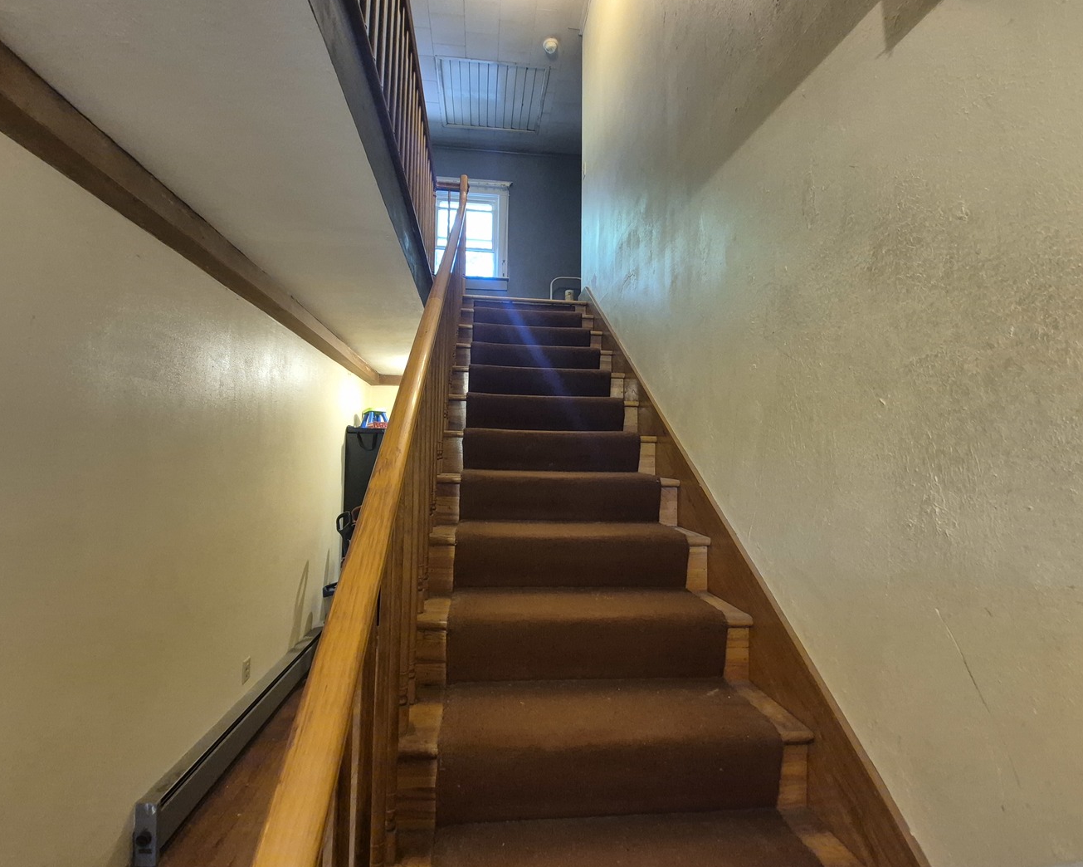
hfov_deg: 100.7
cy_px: 423
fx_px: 449
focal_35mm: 14
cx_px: 524
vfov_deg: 88.0
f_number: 2.2
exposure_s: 1/60
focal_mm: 1.74
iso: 640
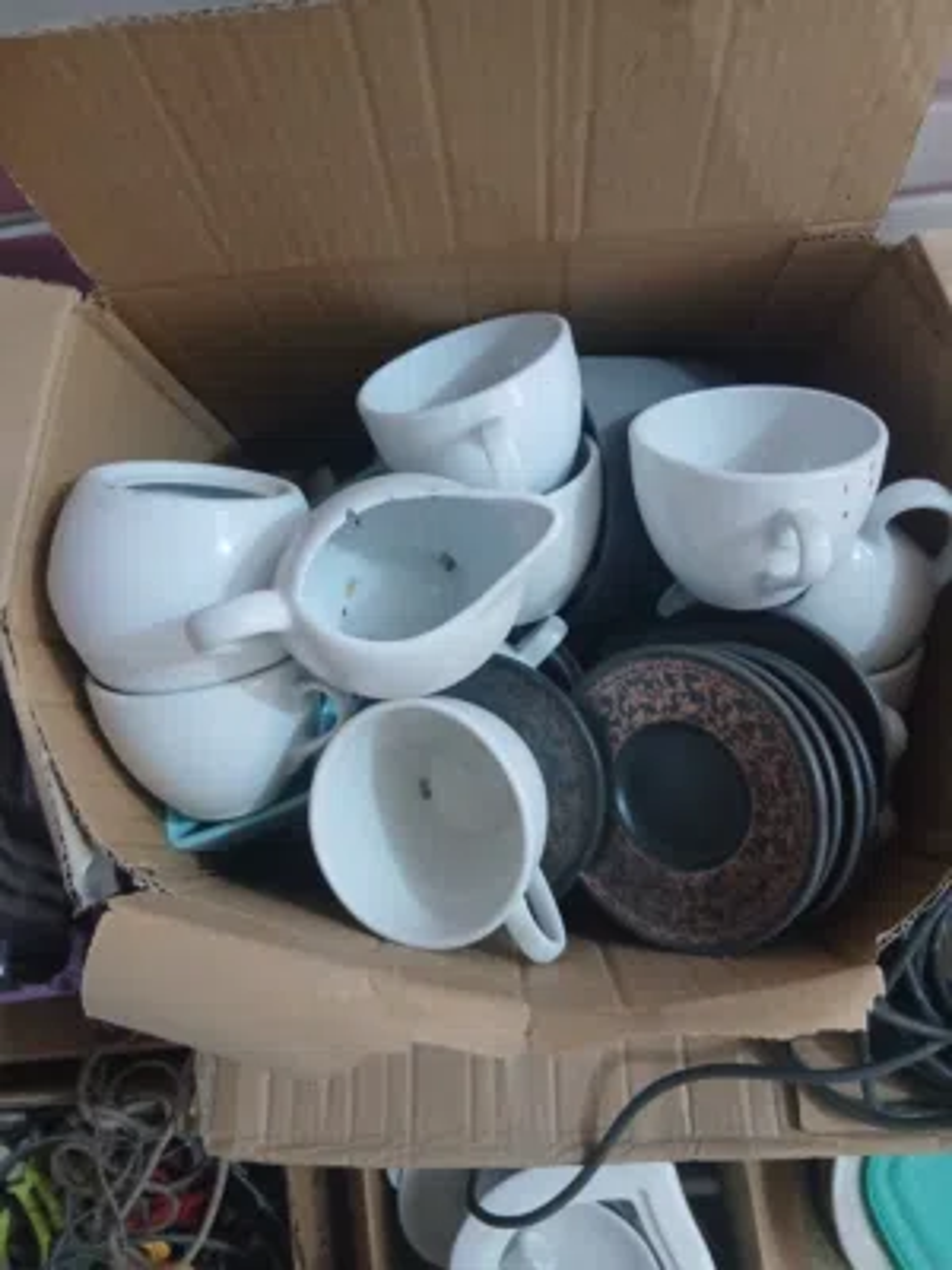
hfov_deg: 53.1
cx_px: 476
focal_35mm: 26
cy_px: 635
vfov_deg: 67.3
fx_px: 953
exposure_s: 1/20
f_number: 1.8
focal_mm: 3.98
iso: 640
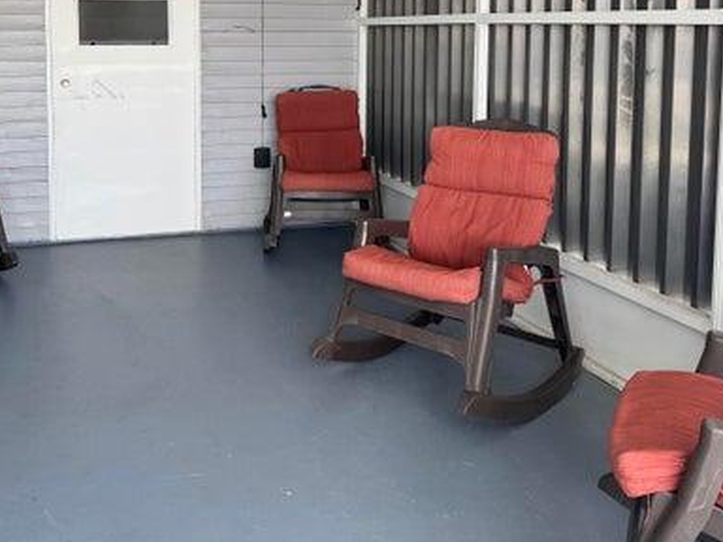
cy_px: 96
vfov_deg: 34.7
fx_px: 835
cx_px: 252
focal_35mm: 40
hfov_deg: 46.2
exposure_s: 1/121
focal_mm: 6.76
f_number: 1.78
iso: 80
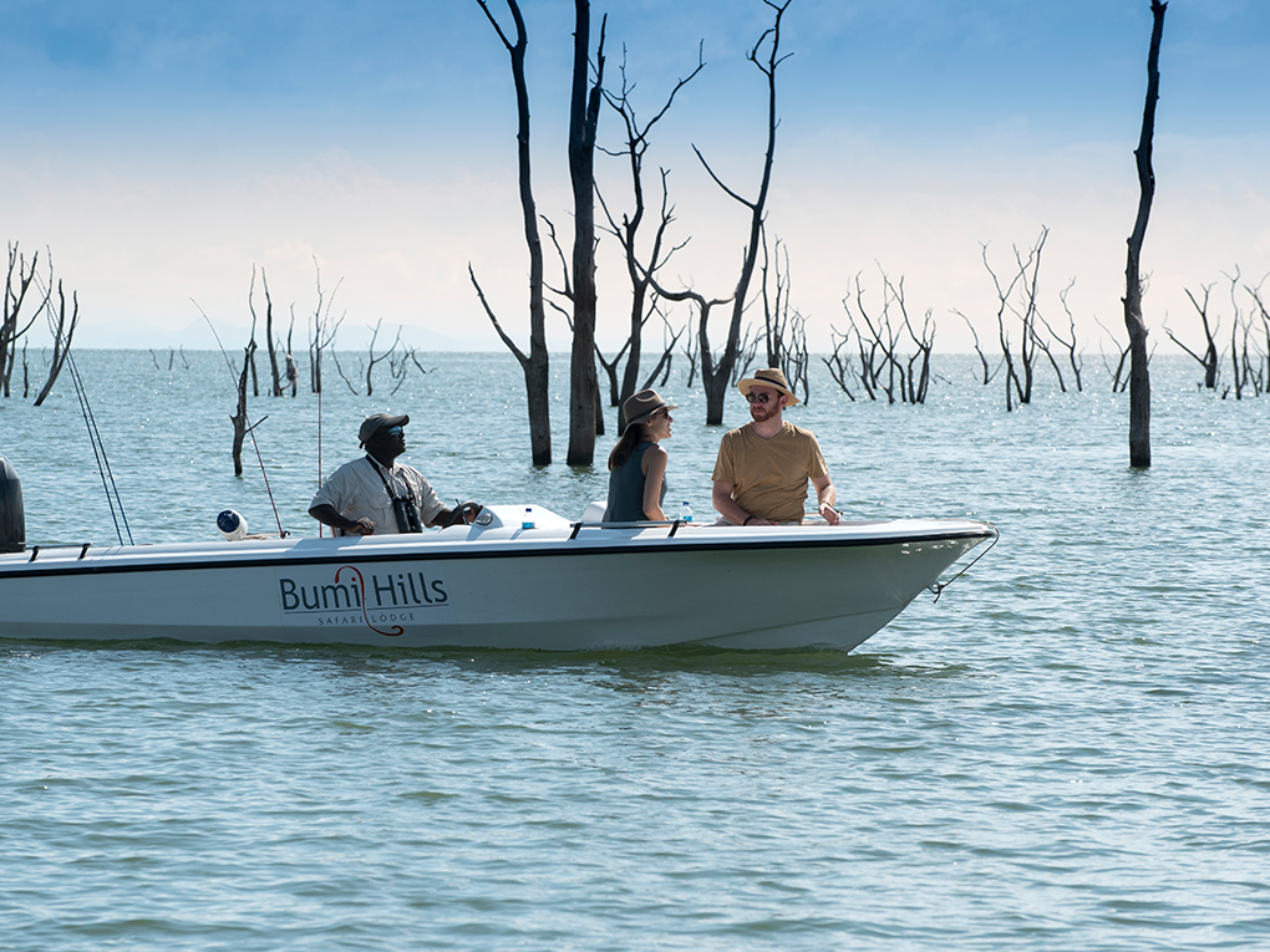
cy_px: 482
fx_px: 7191
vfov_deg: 7.6
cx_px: 560
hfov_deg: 10.1
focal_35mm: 196
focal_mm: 175
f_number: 8
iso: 280
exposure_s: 1/750
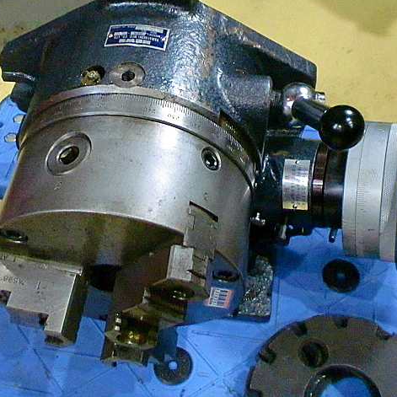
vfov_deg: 40.0
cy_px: 196
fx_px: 545
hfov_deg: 40.0
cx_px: 189
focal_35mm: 42
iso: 1250
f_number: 3.1
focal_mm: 6.3
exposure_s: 1/60
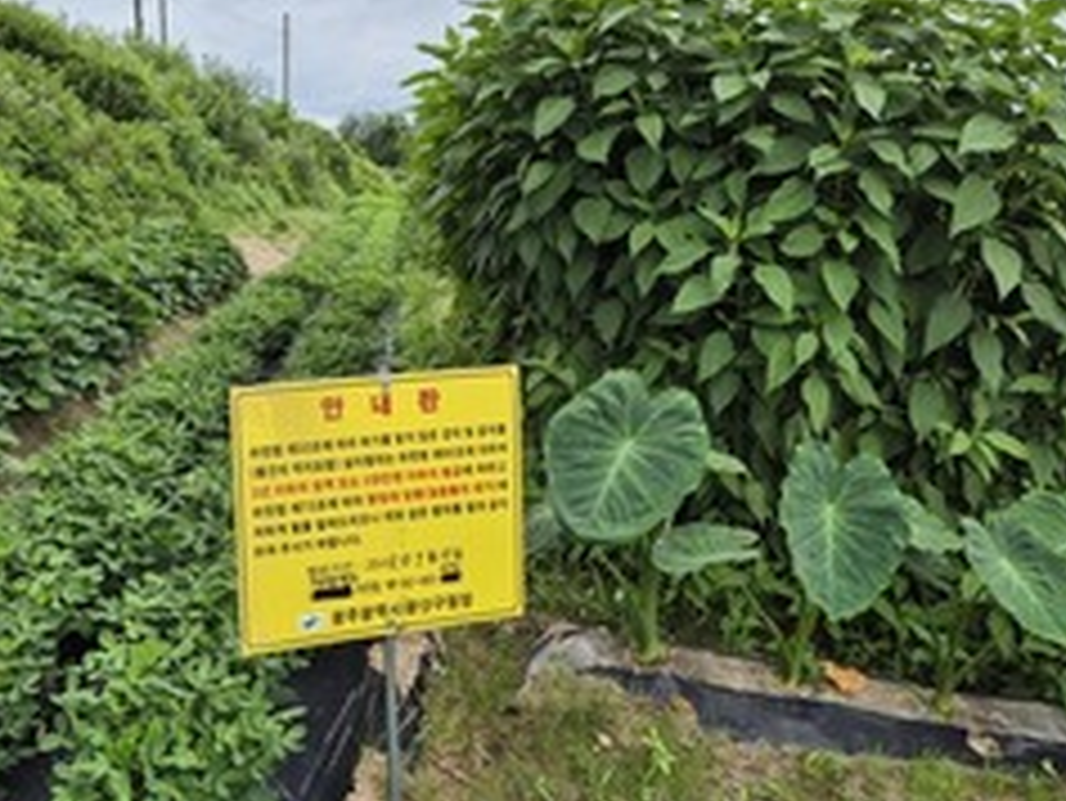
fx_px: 1048
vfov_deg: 41.6
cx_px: 405
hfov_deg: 53.4
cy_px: 322
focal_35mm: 34
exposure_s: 1/1204
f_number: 1.8
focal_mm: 5.4
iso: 25
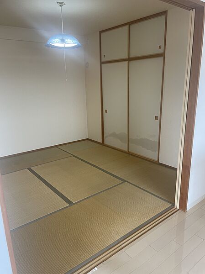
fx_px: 206
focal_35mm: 26
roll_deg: +1.4
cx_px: 102
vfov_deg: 67.3
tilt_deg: -14.7
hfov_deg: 53.0
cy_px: 137
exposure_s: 1/120
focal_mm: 4.2
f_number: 1.6
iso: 50
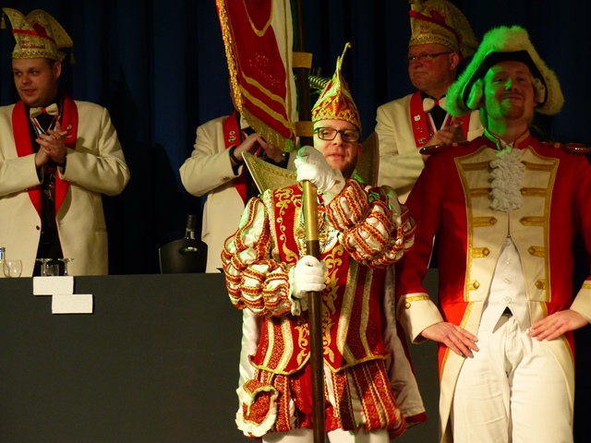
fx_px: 2117
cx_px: 296
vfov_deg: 12.0
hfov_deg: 15.9
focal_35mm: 124
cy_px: 222
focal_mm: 22.2
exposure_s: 1/60
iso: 400
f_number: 2.8
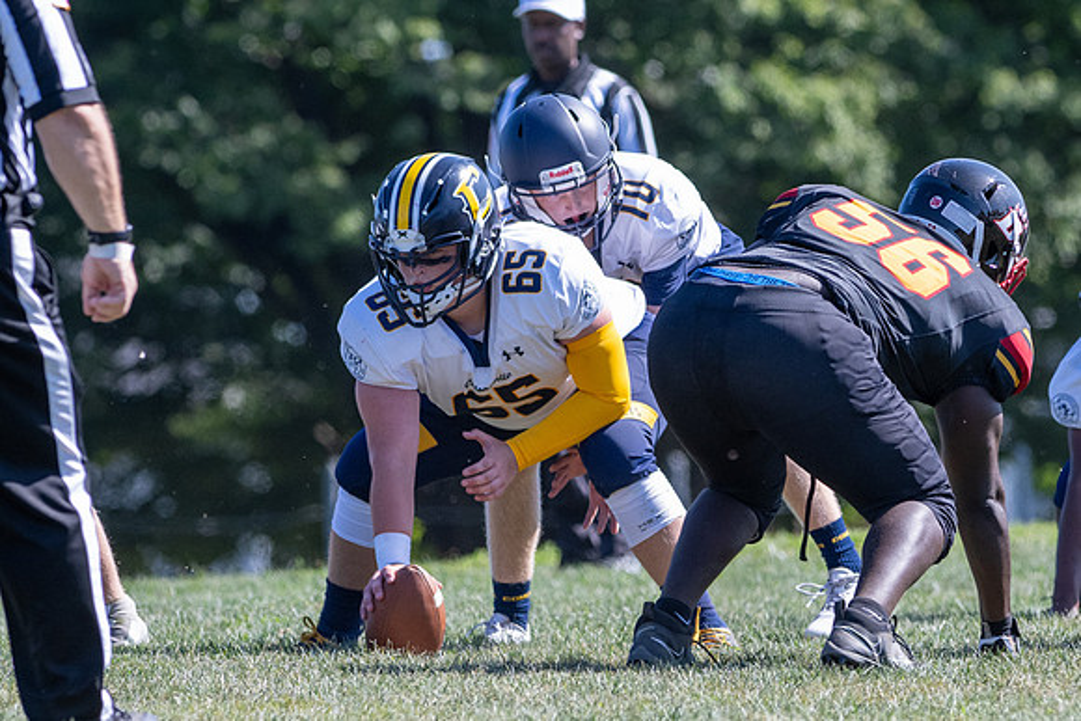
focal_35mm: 649
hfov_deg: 3.2
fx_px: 19487
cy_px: 371
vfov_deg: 2.1
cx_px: 708
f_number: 5.6
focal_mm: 300
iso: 560
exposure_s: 1/1600
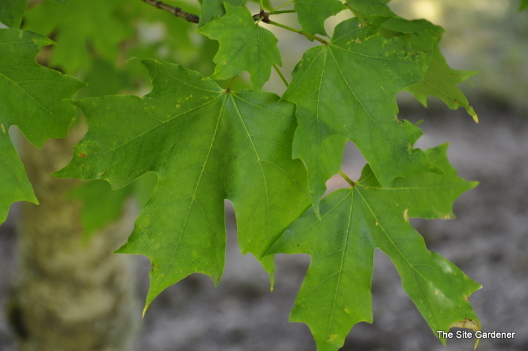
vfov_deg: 12.2
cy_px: 176
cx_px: 264
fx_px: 1649
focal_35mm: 112
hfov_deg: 18.2
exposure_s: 1/80
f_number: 5.3
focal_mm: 75
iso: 400
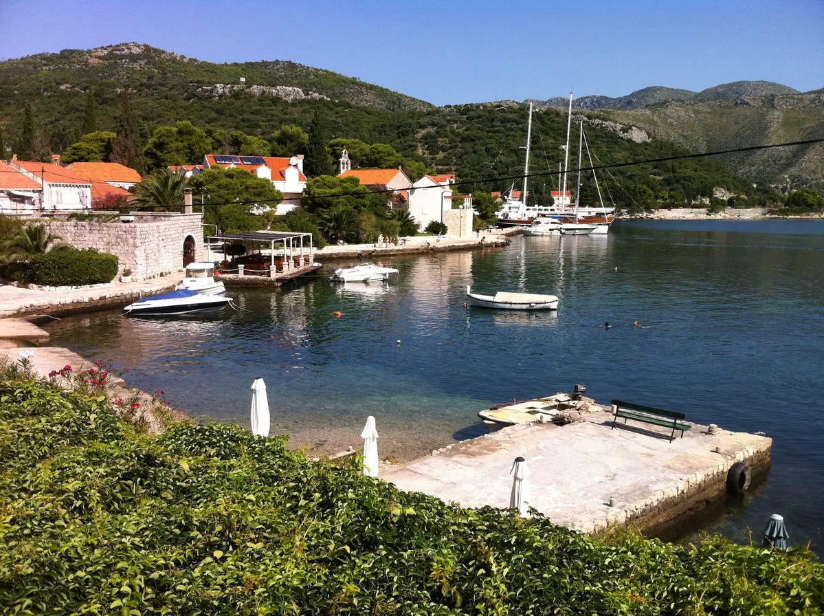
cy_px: 308
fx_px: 832
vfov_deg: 40.6
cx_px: 412
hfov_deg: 52.7
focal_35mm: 35
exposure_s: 1/1436
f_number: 2.8
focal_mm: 3.85
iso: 80
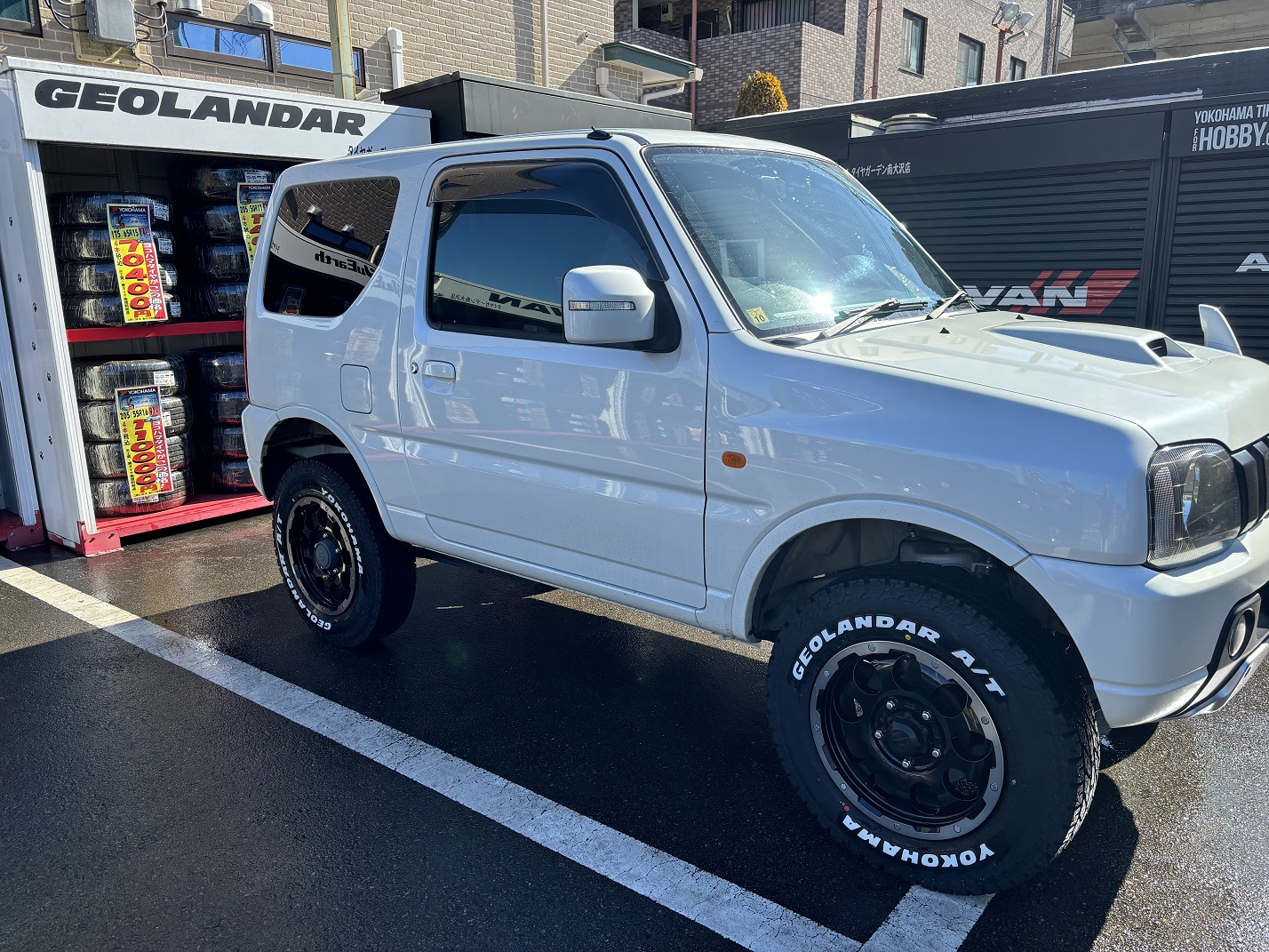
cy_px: 476
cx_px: 634
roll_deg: -0.3
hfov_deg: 67.3
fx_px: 953
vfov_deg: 53.1
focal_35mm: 26
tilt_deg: -12.9
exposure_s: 1/1103
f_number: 1.6
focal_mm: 5.96
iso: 50
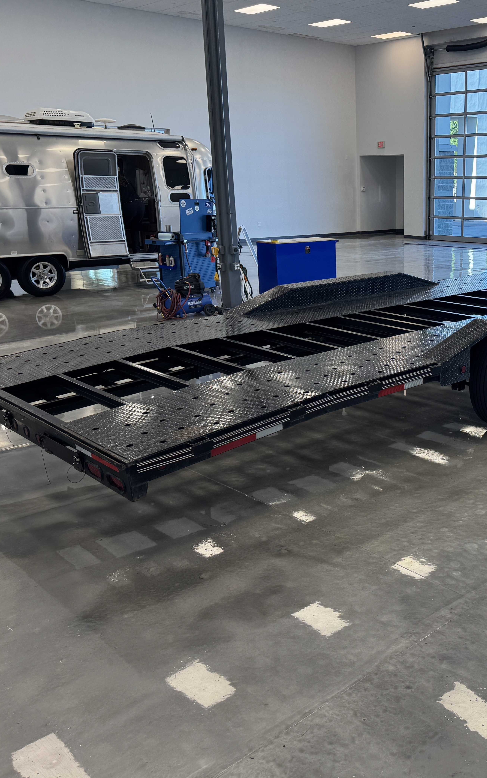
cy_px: 386
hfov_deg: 34.9
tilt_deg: -15.0
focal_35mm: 35
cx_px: 402
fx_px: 743
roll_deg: +0.2
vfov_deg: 55.3
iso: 80
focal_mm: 6.76
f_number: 1.78
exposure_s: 1/128
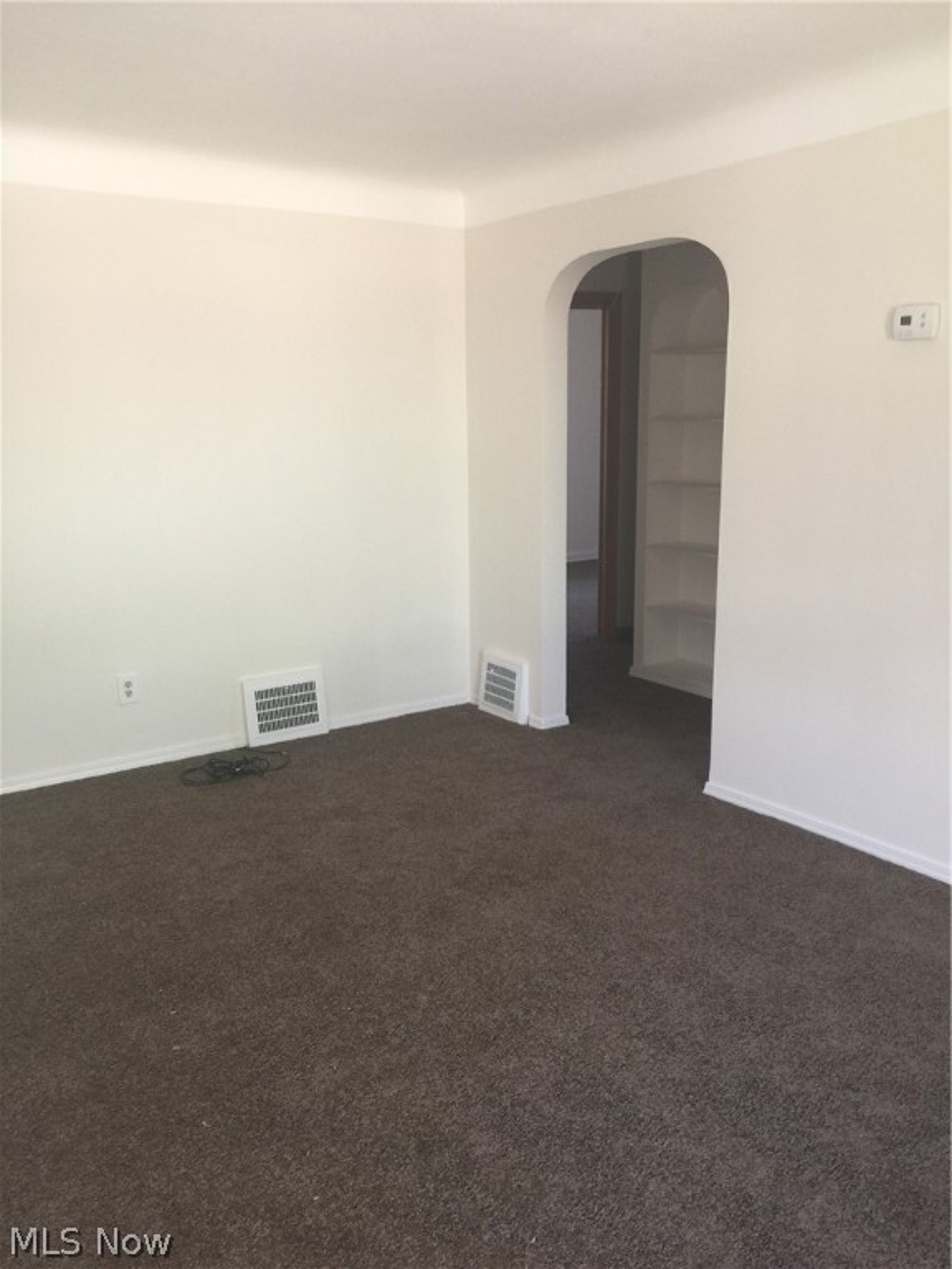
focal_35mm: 29
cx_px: 476
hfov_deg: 48.2
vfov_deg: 61.7
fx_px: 1063
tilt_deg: -11.8
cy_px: 634
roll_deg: +1.0
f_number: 2.2
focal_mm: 4.15
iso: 40
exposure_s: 1/15
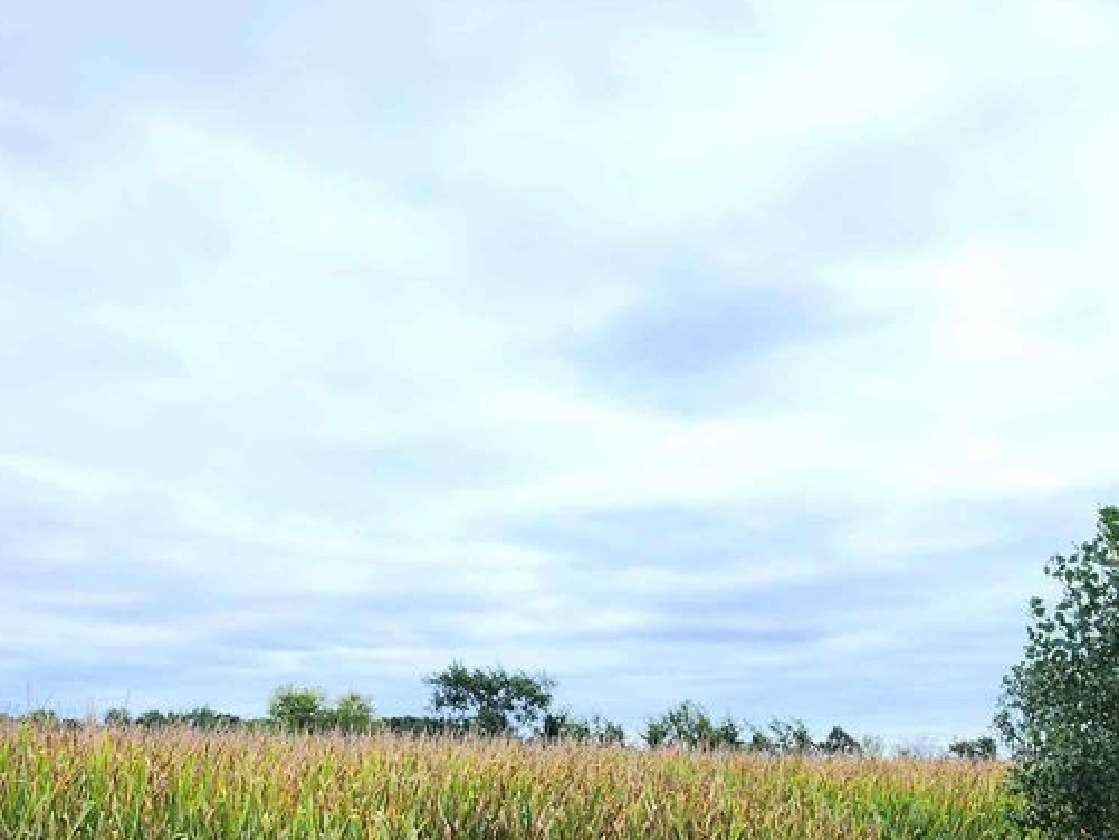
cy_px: 681
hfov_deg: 40.2
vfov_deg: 30.1
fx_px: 1520
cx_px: 431
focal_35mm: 47
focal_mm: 6.4
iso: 12
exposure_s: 1/833
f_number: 1.8
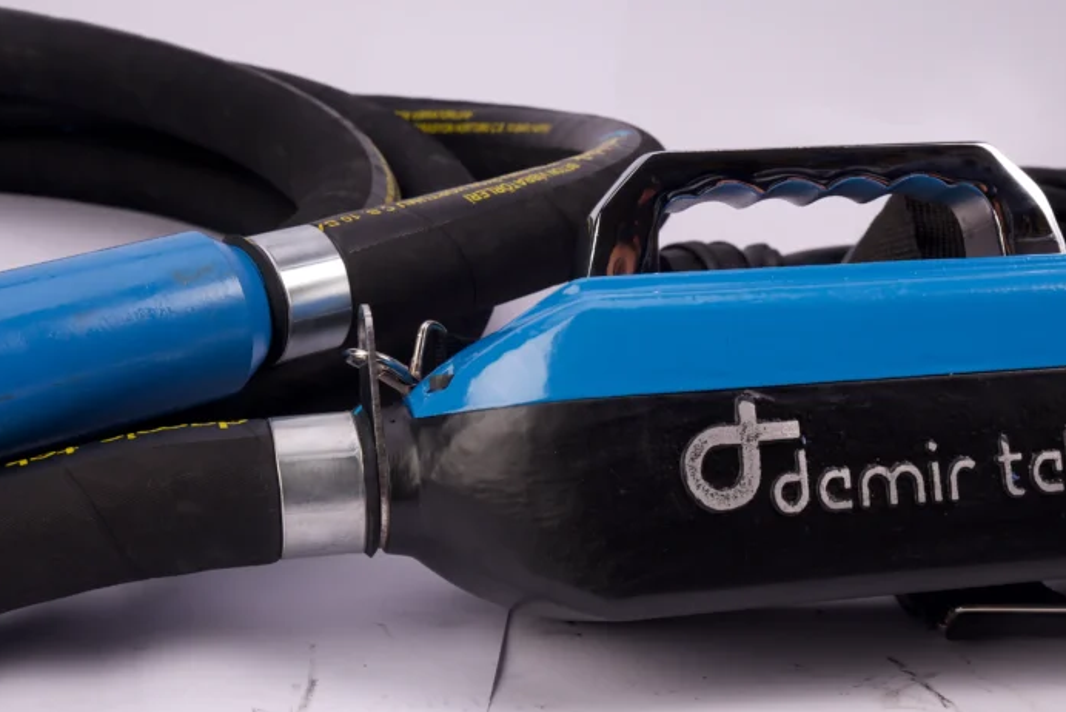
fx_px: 2103
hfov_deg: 28.4
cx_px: 602
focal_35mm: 71
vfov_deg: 19.2
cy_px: 390
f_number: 13
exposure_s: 1/100
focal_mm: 48
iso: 100
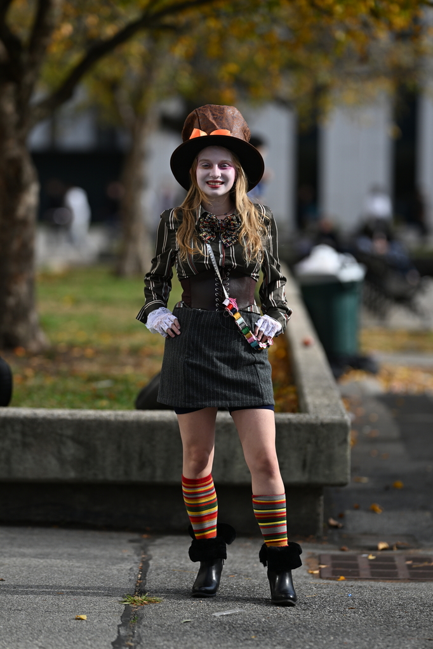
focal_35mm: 135
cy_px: 324
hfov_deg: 10.2
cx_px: 216
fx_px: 2435
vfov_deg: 15.2
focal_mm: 135
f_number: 1.8
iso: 100
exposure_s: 1/3200
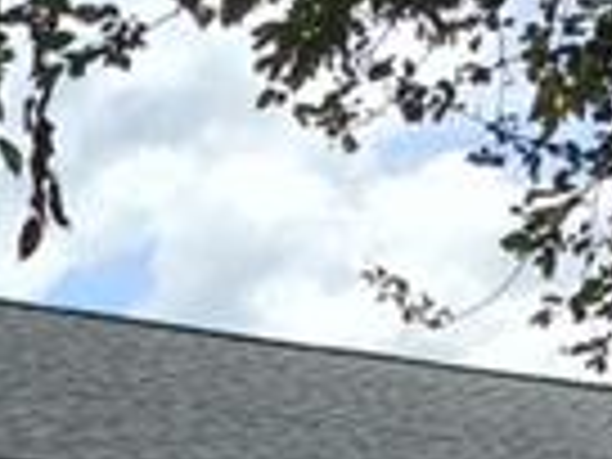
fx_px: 3006
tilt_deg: -1.9
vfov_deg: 8.2
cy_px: 1035
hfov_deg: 11.4
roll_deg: -0.5
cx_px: -112
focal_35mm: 170
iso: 32
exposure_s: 1/1276
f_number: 2.2
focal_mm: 4.15
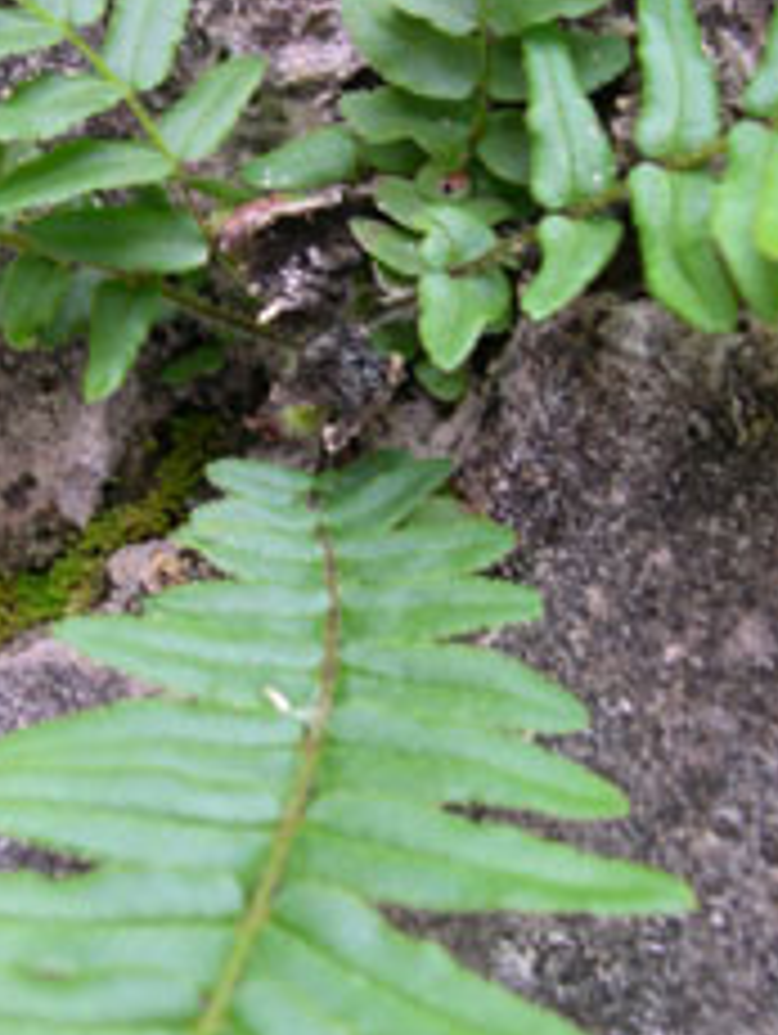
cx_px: 297
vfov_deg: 29.3
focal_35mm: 66
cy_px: 441
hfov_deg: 22.2
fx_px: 1974
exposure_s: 1/12.4
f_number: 2.8
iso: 100
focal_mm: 8
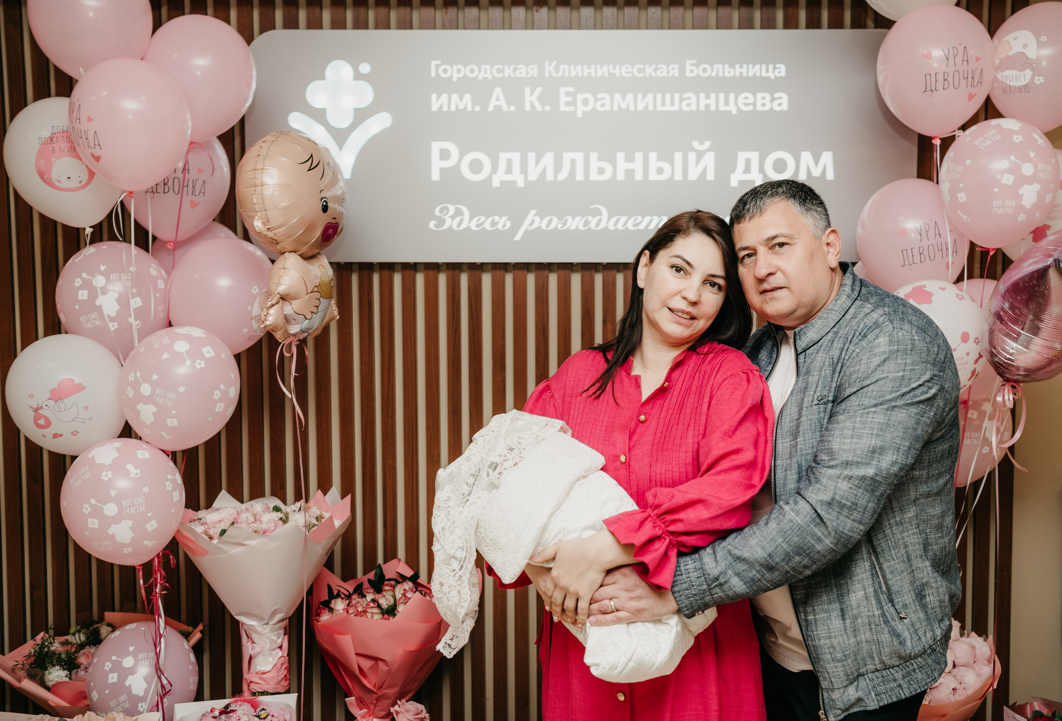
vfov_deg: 31.9
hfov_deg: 45.6
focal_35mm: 43
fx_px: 1261
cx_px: 566
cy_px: 343
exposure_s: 1/160
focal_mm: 38
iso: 200
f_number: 4
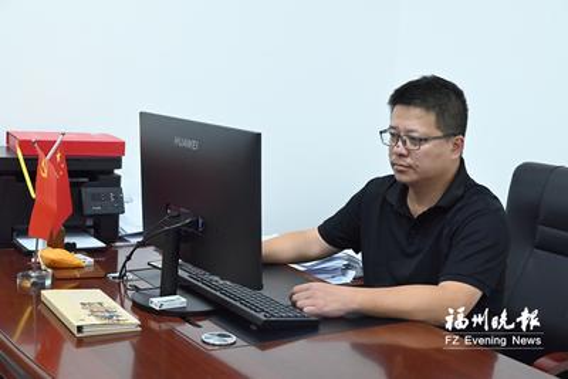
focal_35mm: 49
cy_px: 190
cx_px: 284
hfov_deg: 40.3
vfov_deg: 27.5
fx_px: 773
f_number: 7.1
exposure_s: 1/320
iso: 6400
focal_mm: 49
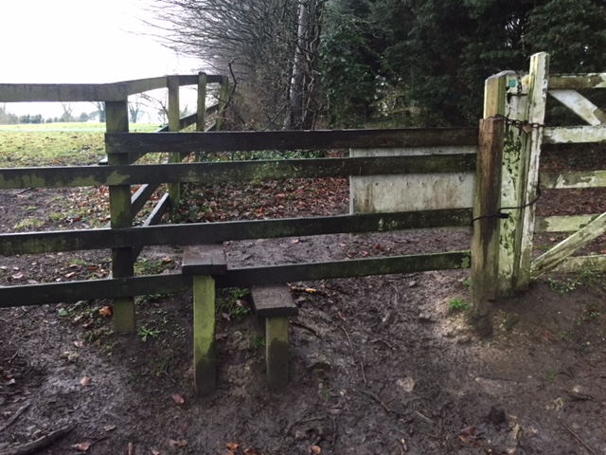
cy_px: 228
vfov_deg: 48.2
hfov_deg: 61.7
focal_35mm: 29
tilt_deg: -8.6
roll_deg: -3.2
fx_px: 508
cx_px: 303
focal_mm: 4.15
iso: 250
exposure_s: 1/33
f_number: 2.2
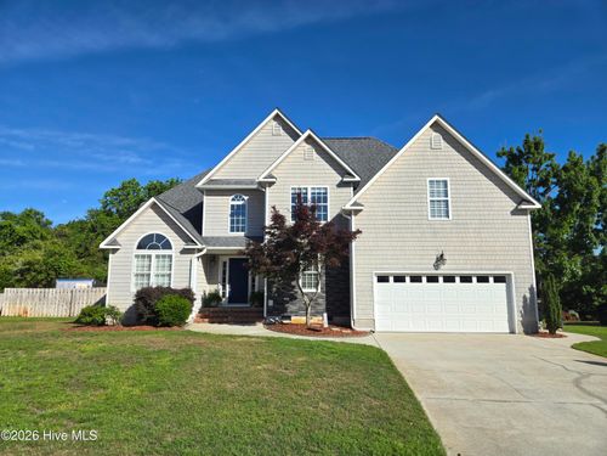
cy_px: 228
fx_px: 403
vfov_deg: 58.9
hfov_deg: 73.9
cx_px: 304
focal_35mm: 23
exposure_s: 1/2404
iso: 25
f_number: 1.8
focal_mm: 5.4
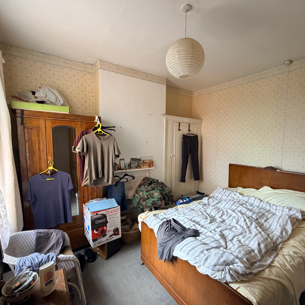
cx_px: 158
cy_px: 156
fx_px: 169
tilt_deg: -3.4
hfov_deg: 83.9
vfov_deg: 84.0
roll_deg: -1.1
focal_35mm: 17
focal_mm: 2.22
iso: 200
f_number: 2.2
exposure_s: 1/121
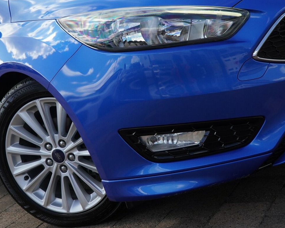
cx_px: 121
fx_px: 380
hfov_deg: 41.0
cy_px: 113
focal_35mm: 45
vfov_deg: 33.4
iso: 800
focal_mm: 26
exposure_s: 1/400
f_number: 8
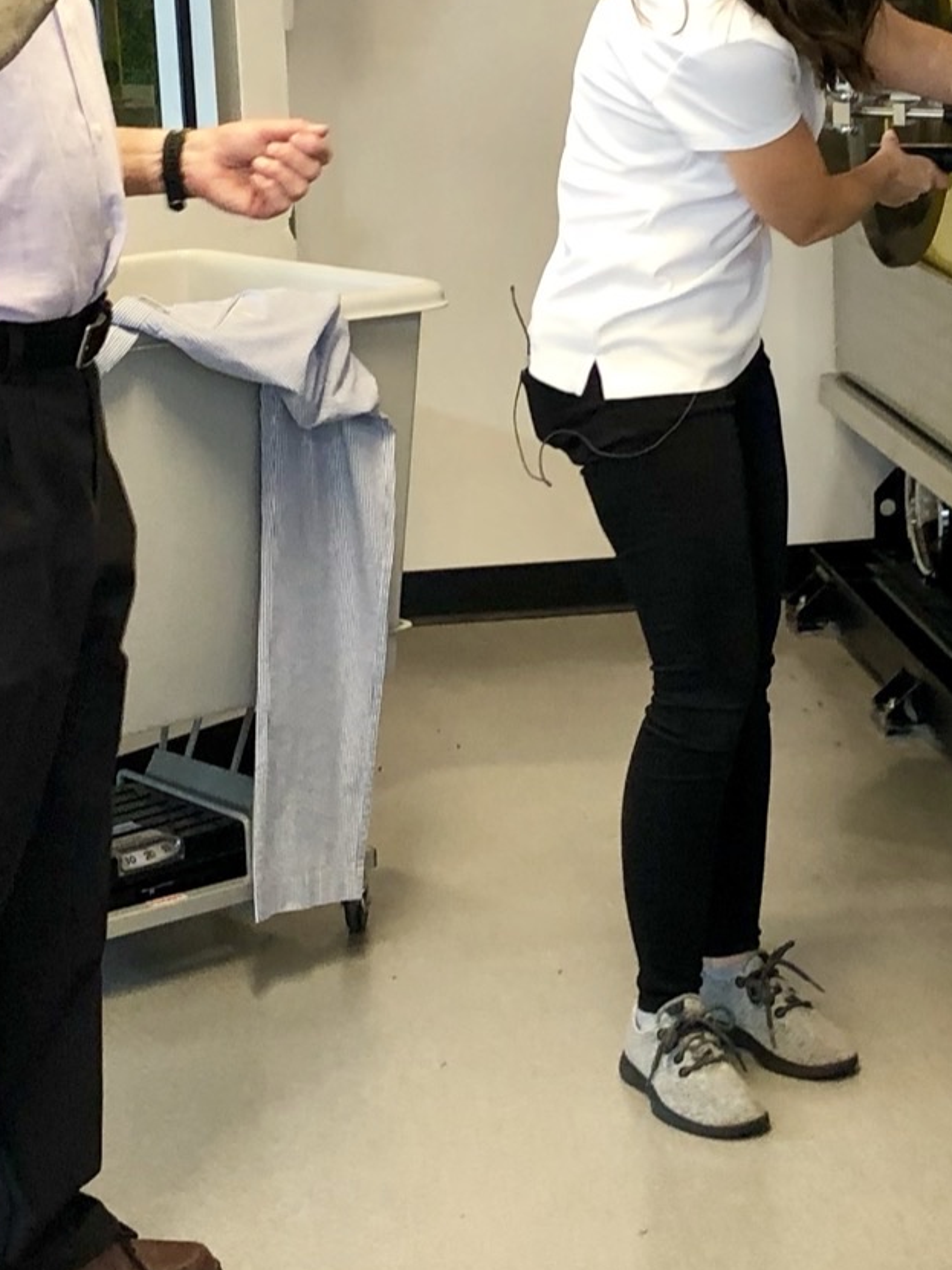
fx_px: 3374
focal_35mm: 92
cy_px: 503
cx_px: 617
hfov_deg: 16.0
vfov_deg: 21.3
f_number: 1.8
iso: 40
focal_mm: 4
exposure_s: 1/24
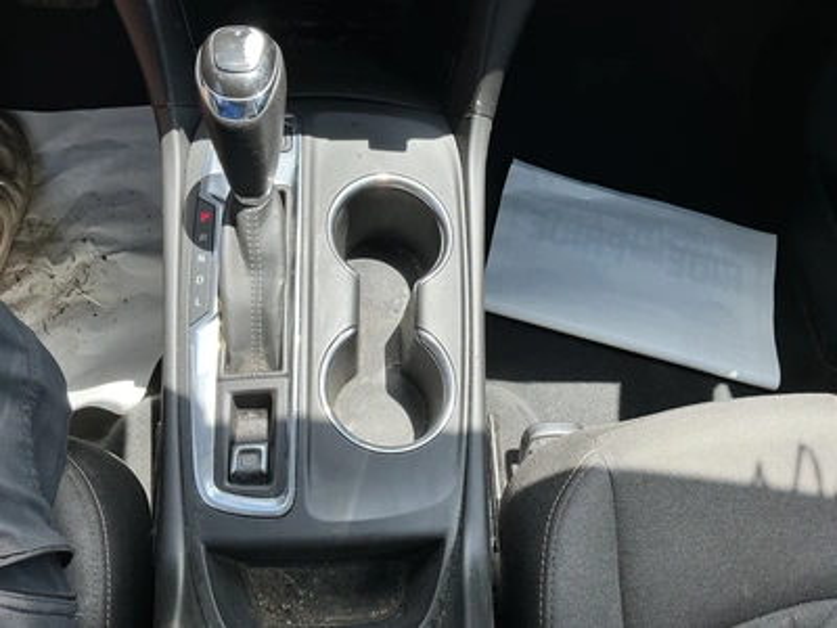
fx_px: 677
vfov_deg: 49.7
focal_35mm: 28
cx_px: 418
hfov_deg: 63.4
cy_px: 314
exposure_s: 1/247
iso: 25
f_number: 1.8
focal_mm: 3
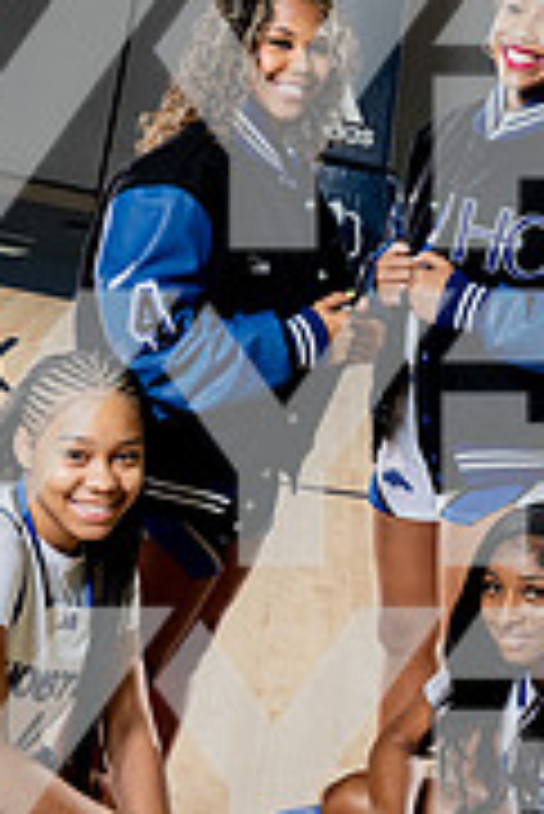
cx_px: 391
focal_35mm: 72
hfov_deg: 18.9
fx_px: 1629
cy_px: 432
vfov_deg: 28.0
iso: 640
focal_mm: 29
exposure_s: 1/250
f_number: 8
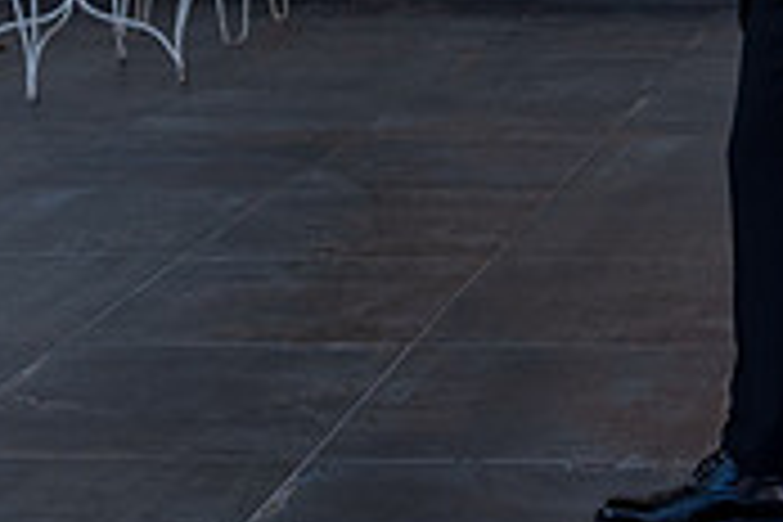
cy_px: -88
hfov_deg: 16.5
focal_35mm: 117
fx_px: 2545
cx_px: 1035
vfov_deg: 11.5
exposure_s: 1/800
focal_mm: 35
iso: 800
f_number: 4.5
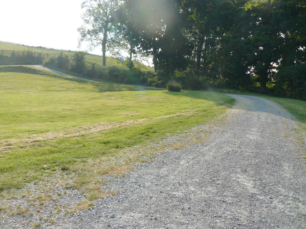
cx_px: 153
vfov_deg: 39.7
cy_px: 114
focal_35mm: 36
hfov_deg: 51.4
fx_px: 318
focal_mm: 6
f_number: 3.2
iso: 100
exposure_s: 1/500
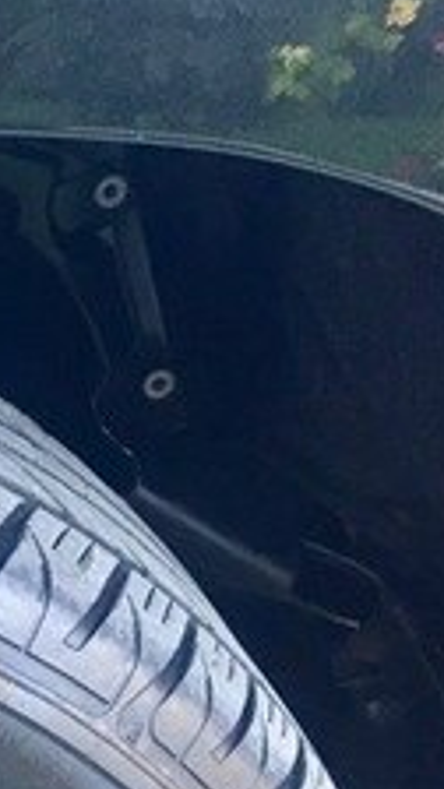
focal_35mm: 93
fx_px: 1946
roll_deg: +1.3
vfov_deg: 22.2
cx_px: -624
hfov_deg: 11.0
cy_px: 745
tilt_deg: -30.5
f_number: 2.2
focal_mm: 4.15
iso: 80
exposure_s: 1/33
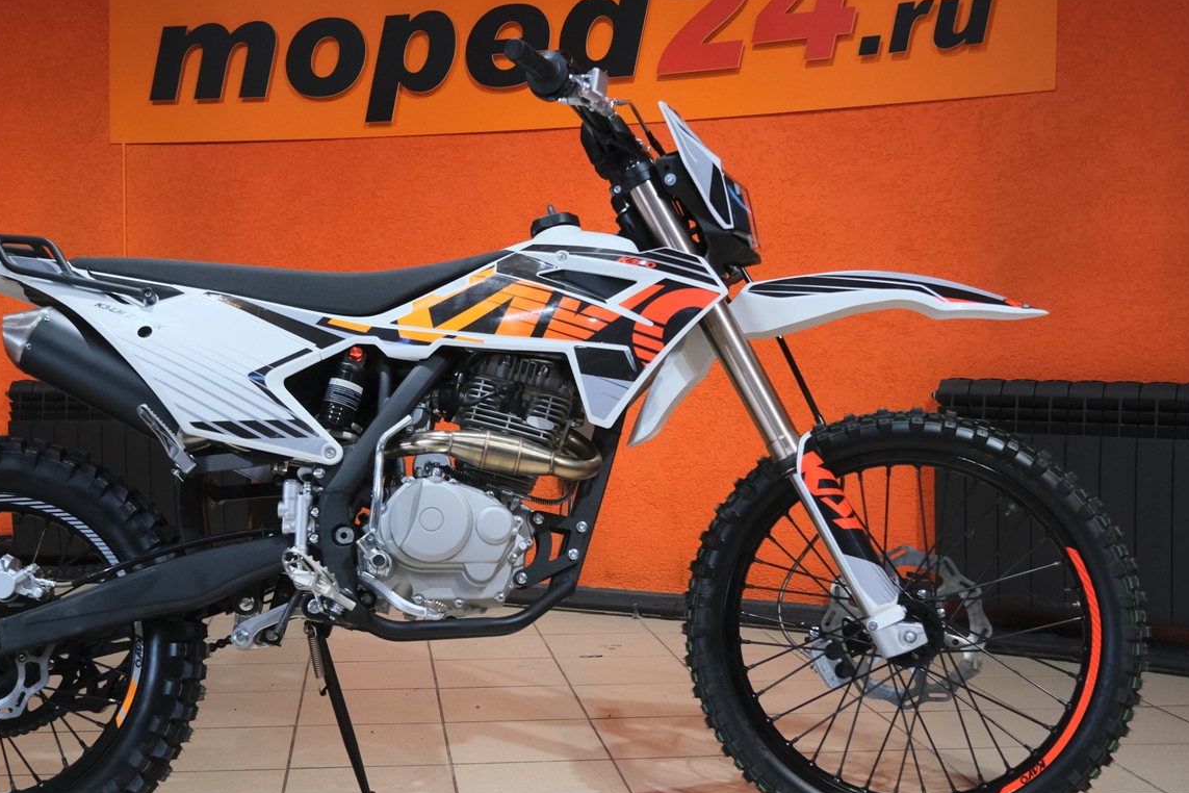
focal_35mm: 42
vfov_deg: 31.9
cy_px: 419
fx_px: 1387
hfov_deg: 46.1
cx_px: 469
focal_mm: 20.2
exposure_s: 1/200
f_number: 4
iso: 2000
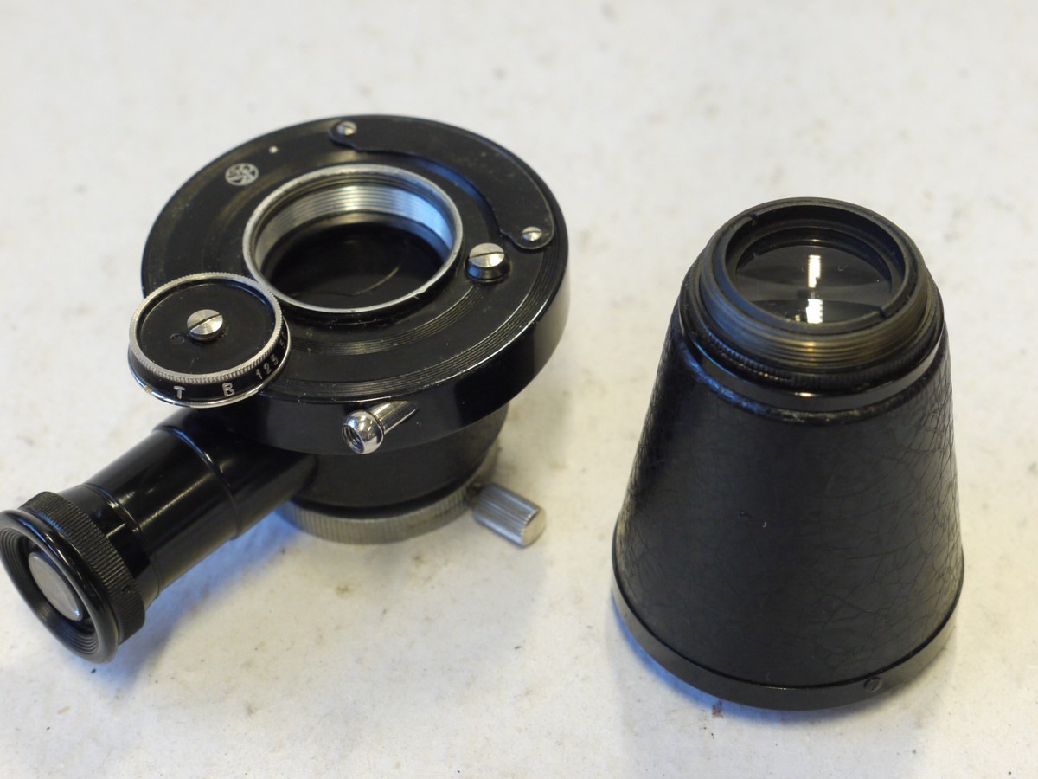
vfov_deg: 18.4
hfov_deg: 24.4
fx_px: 2399
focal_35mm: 80
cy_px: 390
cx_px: 519
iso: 800
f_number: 8
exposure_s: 1/25
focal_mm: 40
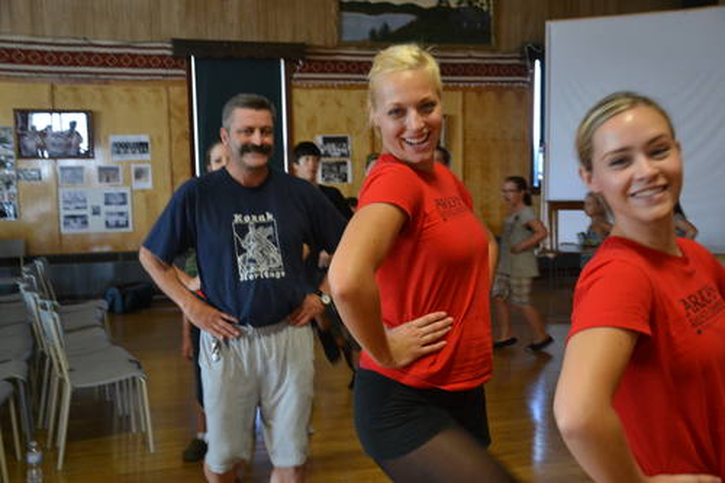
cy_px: 242
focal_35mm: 39
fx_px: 785
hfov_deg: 49.6
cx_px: 362
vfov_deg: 34.2
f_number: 4
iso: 1800
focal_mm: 26
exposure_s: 1/60
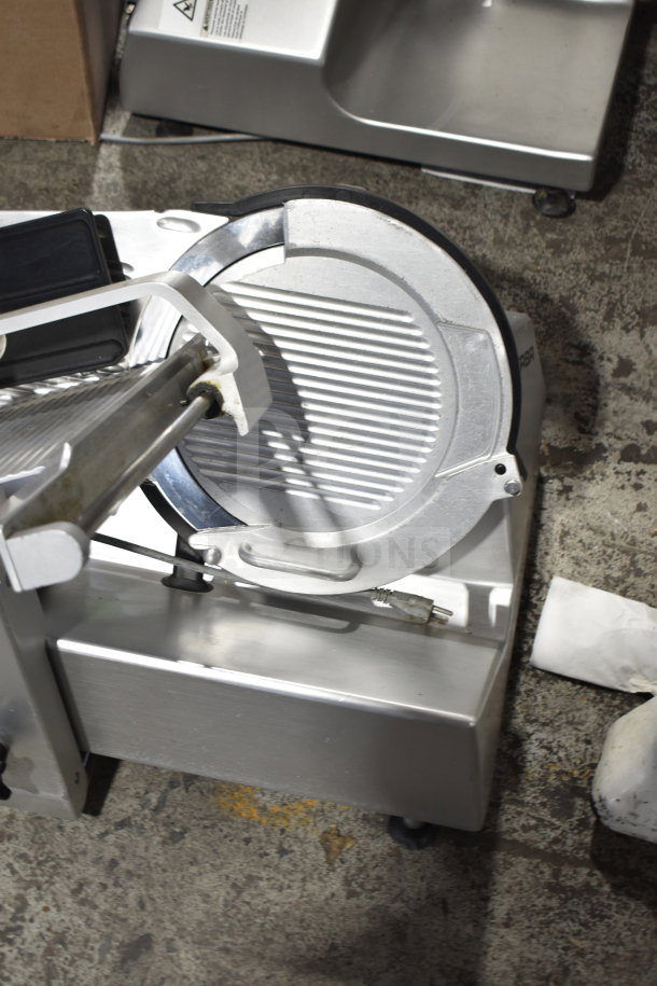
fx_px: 1396
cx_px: 328
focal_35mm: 51
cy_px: 493
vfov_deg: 38.9
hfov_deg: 26.5
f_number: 4.5
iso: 450
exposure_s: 1/50
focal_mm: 34
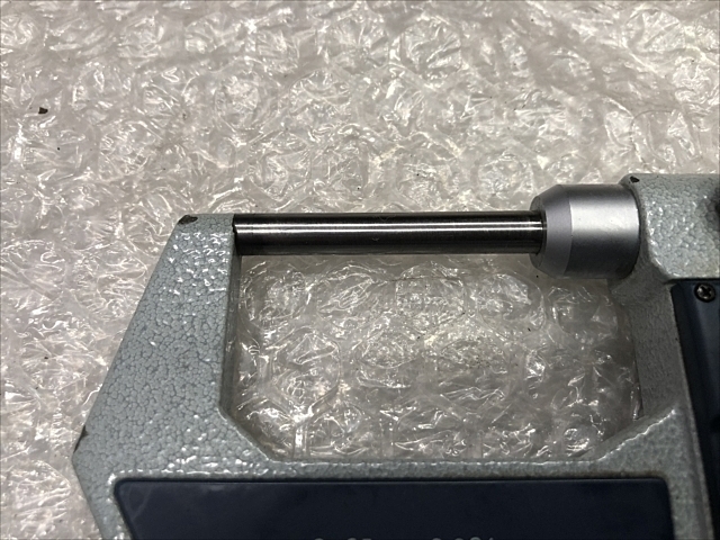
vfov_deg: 49.7
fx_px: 582
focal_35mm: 28
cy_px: 270
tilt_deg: -72.9
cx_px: 360
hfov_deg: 63.4
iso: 40
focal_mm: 3.99
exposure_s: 1/24
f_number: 1.8
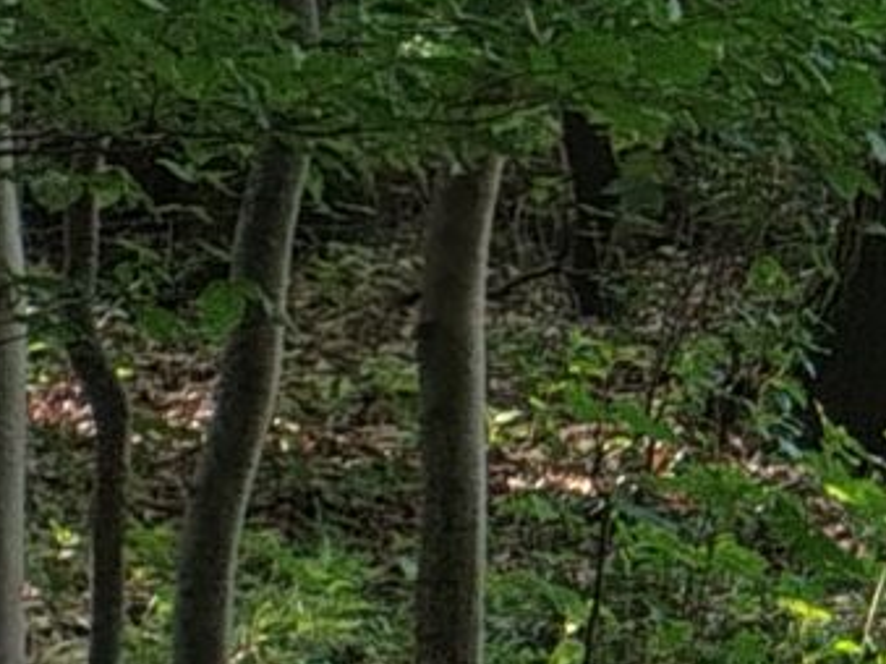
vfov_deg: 7.6
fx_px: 4836
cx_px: 3249
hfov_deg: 7.9
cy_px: -612
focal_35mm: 189
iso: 640
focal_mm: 4.71
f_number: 1.7
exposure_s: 1/50.1
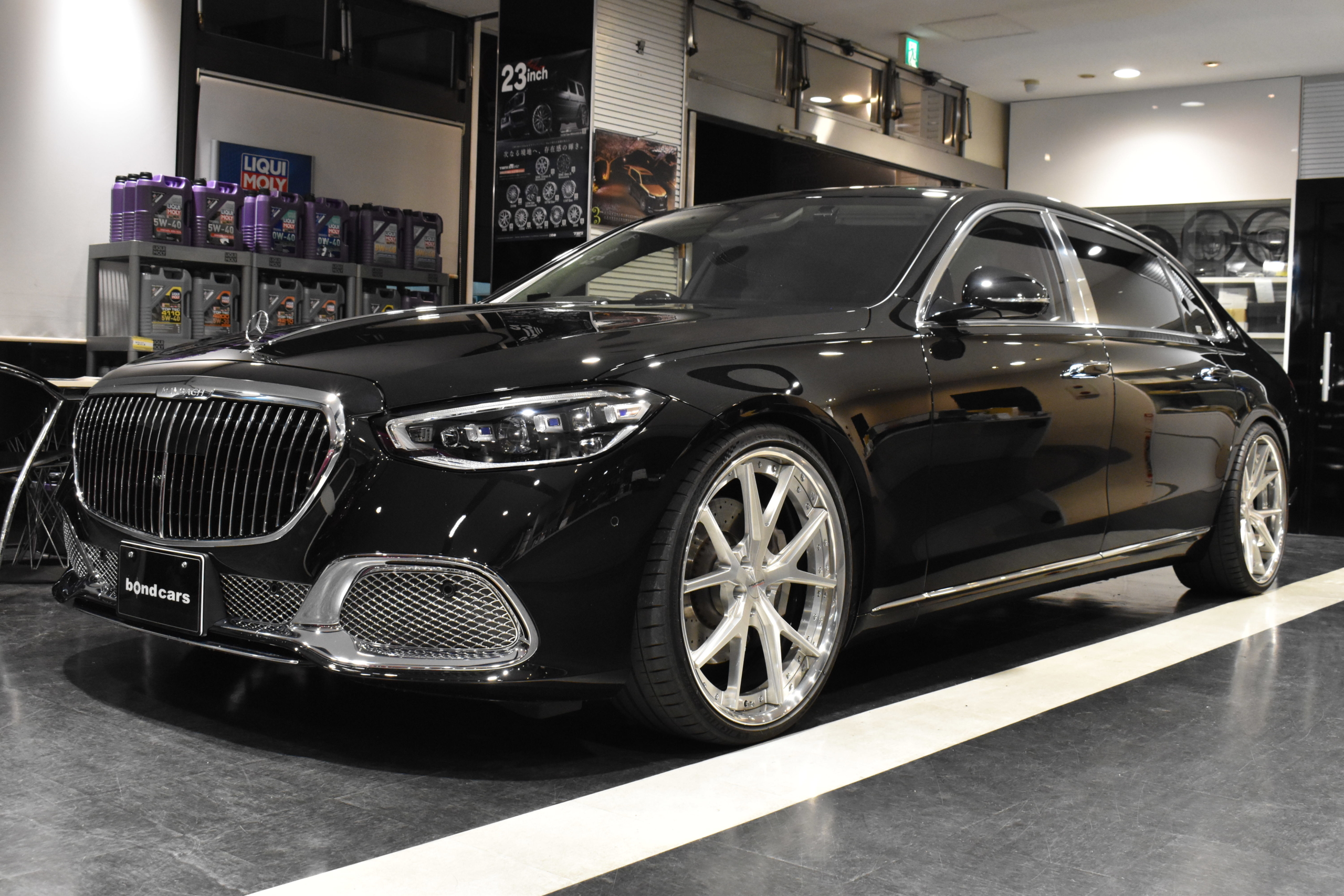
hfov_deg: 51.3
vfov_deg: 35.5
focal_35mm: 38
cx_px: 672
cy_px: 448
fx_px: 1400
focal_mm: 25
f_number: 8
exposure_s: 1/40
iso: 2500
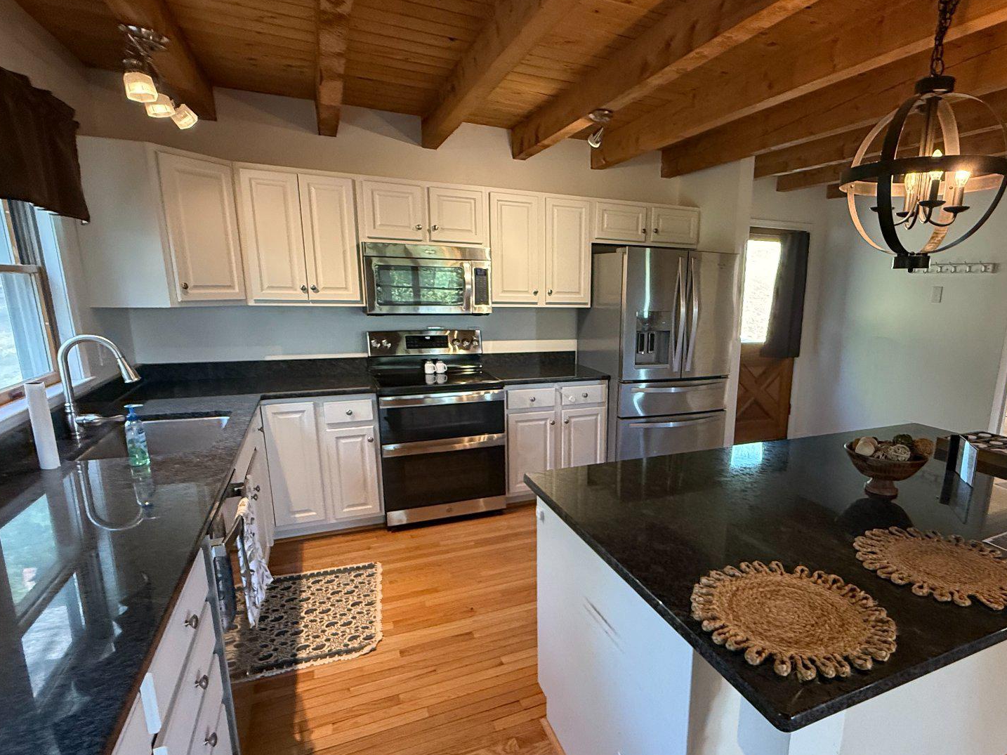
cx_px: 619
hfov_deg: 80.5
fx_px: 582
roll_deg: -1.5
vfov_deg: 65.8
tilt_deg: -12.0
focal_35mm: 20
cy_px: 416
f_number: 2.2
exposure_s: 1/120
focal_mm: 2.22
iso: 640
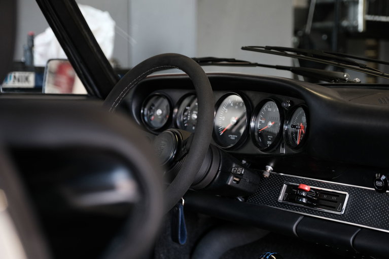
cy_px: 130
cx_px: 194
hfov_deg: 24.5
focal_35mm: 83
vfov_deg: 16.5
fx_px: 897
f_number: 2.8
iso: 640
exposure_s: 1/100
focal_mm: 55
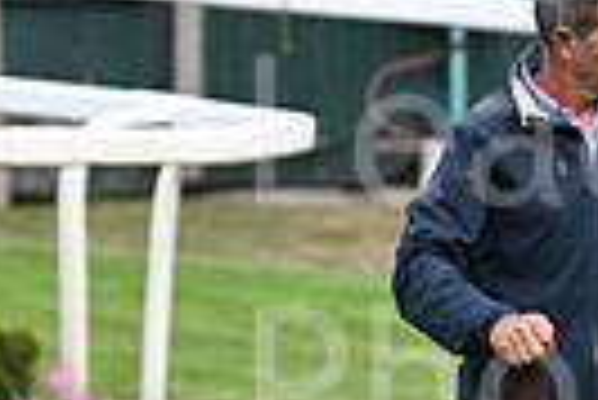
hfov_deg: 2.4
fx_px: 14517
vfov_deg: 1.6
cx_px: 836
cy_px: 173
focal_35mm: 873
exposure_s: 1/2000
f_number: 4.5
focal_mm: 200
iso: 800
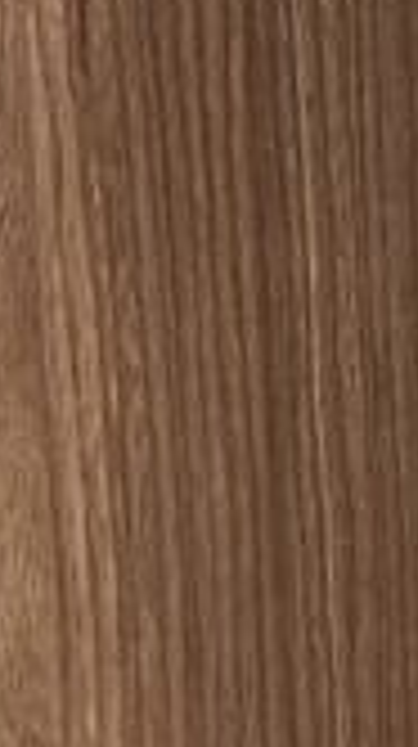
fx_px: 6760
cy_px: -1094
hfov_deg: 3.4
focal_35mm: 342
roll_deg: -0.3
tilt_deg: -6.9
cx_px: 1623
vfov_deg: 6.0
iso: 160
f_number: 2
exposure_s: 1/100
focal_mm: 6
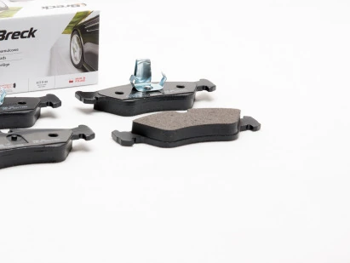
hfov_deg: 17.0
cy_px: 95
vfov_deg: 12.8
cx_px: 126
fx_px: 1171
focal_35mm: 116
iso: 100
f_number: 11
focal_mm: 55
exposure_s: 1/200
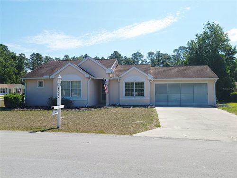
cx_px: 118
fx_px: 164
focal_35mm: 24
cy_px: 89
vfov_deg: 56.8
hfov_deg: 71.6
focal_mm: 6.7
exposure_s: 1/909
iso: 16
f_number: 1.8
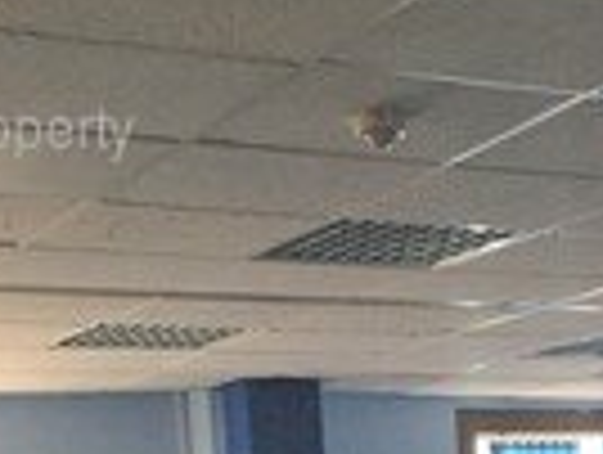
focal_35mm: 108
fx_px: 1885
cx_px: 657
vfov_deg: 12.9
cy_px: 712
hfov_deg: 17.6
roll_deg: +3.0
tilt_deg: -3.2
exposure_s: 1/33
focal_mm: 4.15
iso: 200
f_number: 2.2
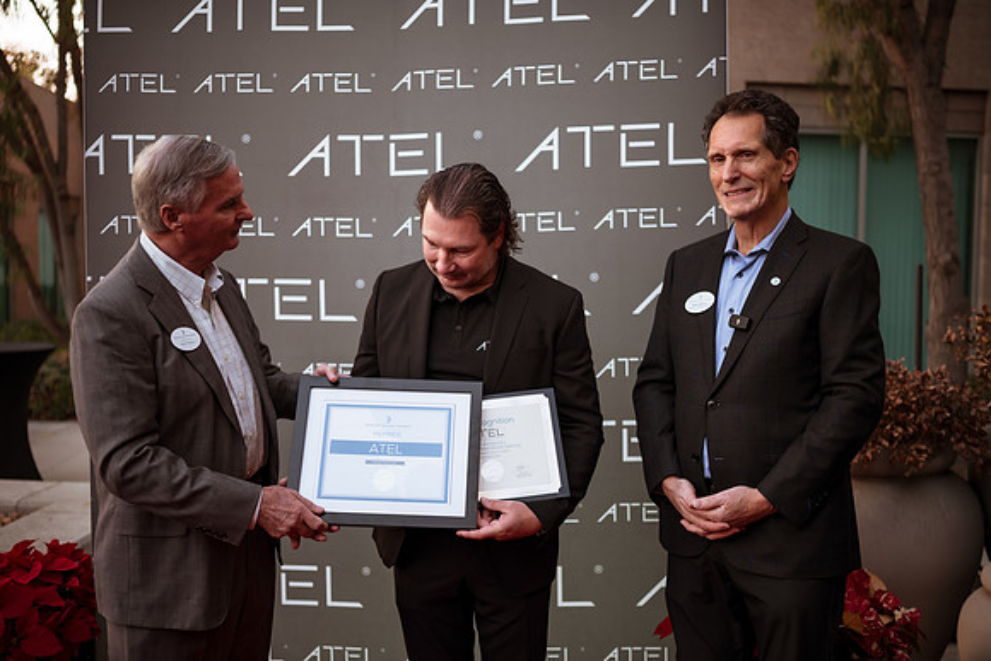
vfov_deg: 37.9
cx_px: 496
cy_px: 330
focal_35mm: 35
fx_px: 964
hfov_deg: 54.4
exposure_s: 1/400
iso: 200
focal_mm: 35
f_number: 1.8
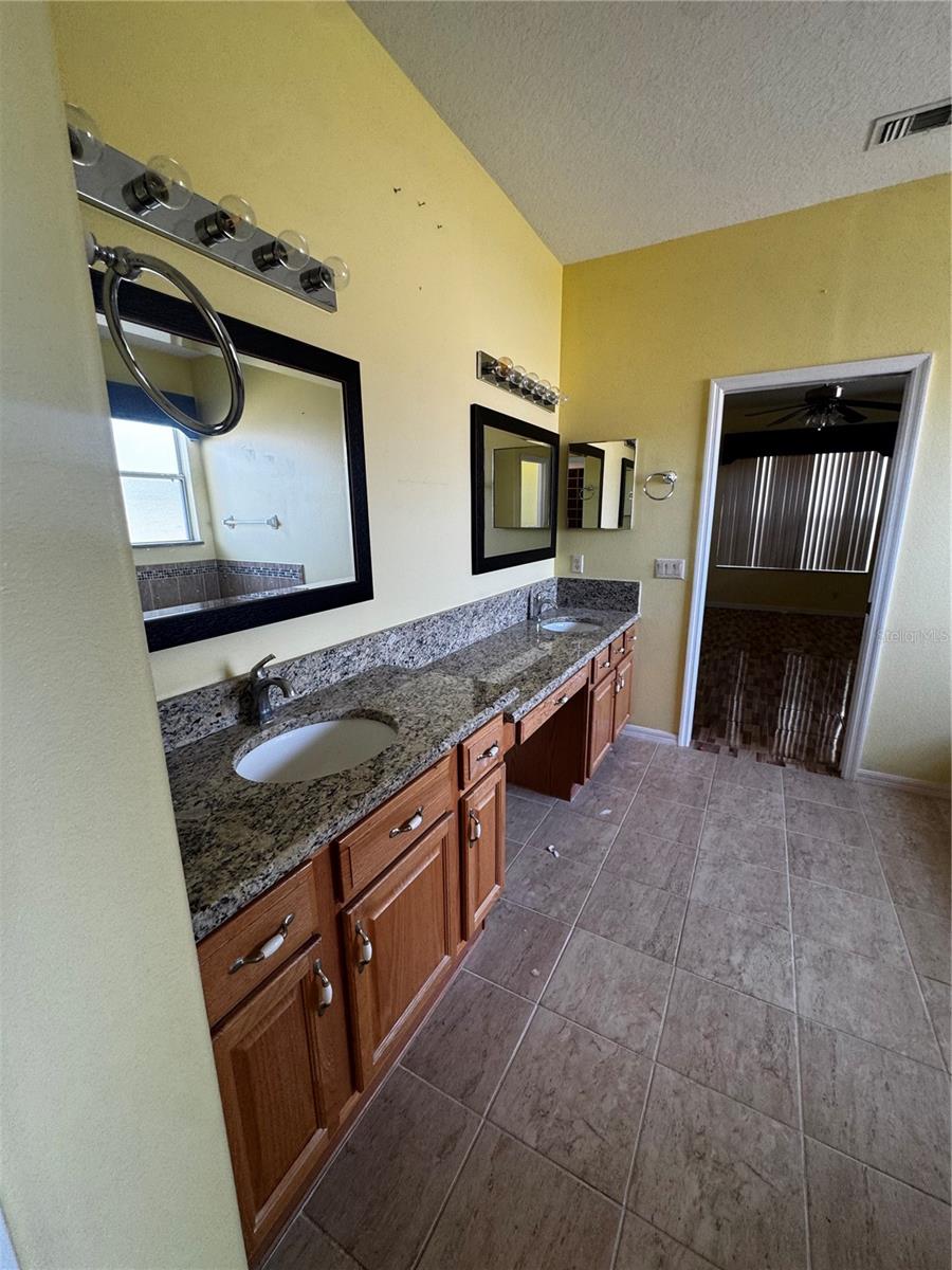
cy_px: 635
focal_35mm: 14
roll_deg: +2.4
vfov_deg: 102.1
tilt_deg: -10.8
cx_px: 476
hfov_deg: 85.7
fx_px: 513
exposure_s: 1/120
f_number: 2.2
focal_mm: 2.22
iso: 125
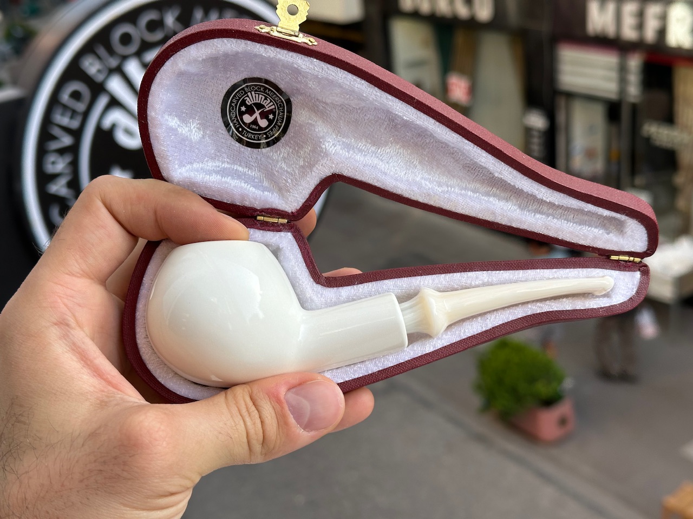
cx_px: 346
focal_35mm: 48
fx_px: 961
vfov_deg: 30.3
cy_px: 260
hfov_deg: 39.7
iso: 64
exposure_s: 1/690
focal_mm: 6.86
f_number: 1.78
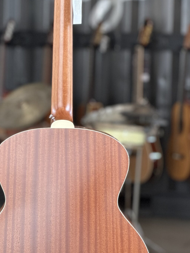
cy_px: 130
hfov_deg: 7.9
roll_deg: -2.0
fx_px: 1383
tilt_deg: -5.8
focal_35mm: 189
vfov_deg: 10.5
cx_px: 53
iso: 200
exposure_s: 1/121
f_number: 2.8
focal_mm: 16.89
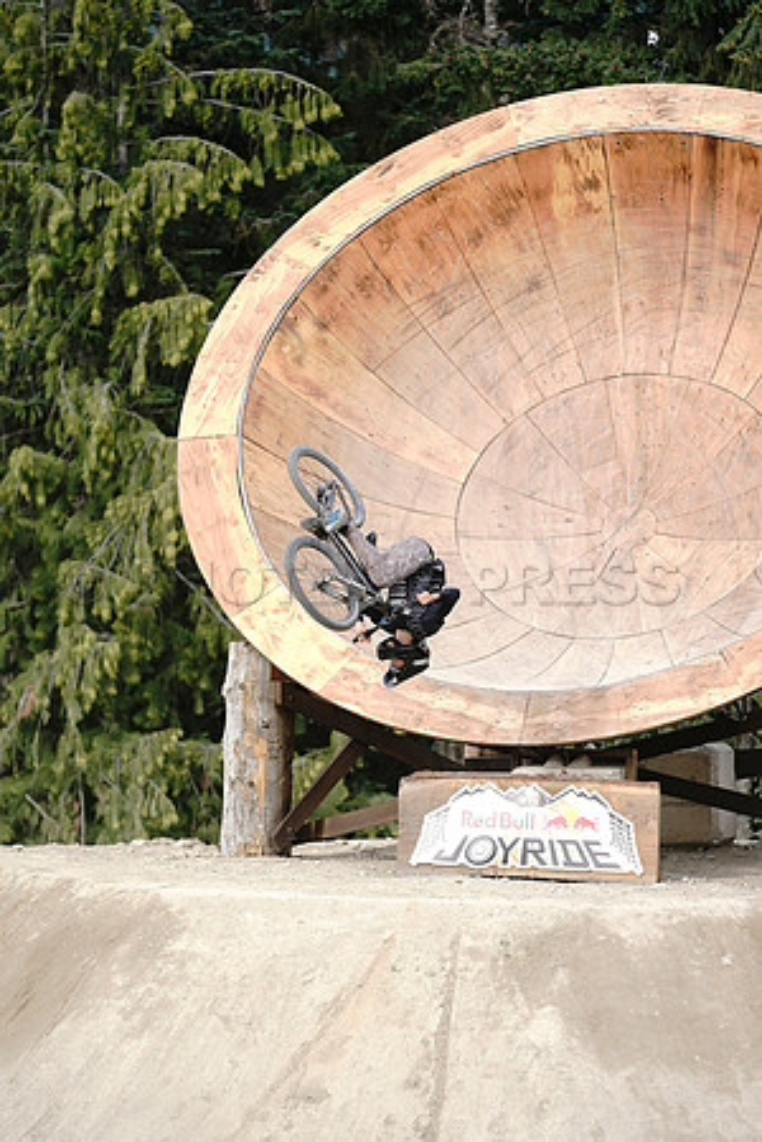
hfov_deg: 6.9
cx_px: 381
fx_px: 6350
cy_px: 571
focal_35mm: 200
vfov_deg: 10.3
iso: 500
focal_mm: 200
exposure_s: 1/1600
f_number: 3.2
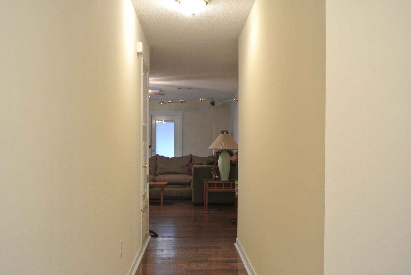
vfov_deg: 33.5
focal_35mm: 40
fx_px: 457
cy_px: 138
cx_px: 206
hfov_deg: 48.4
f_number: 4.2
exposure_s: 1/25
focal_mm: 15.1
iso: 800
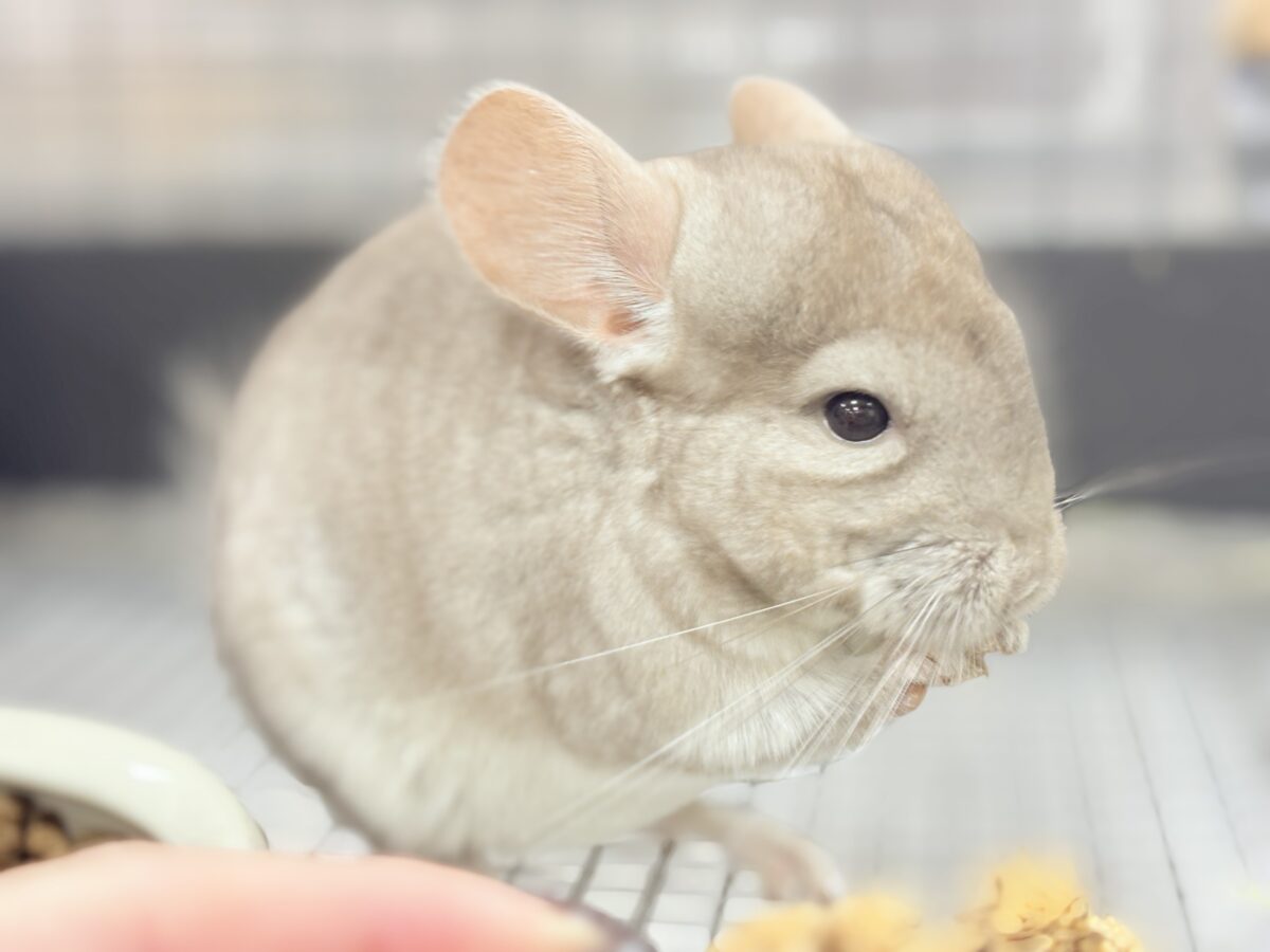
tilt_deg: -13.1
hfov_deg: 36.8
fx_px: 1908
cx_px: 635
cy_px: 476
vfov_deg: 28.0
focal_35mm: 52
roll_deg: +2.1
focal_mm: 5.96
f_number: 1.6
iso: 50
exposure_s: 1/50
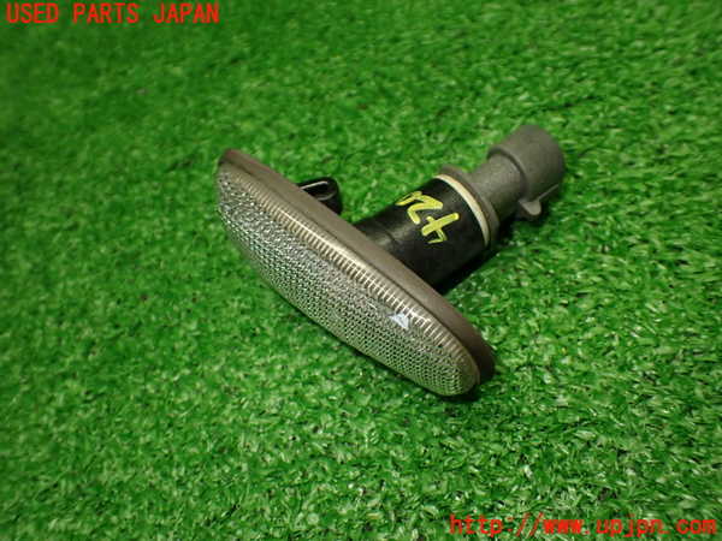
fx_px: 626
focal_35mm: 30
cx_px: 361
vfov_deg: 46.8
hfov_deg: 60.0
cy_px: 270
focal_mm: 5.4
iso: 320
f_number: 2.3
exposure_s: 1/125
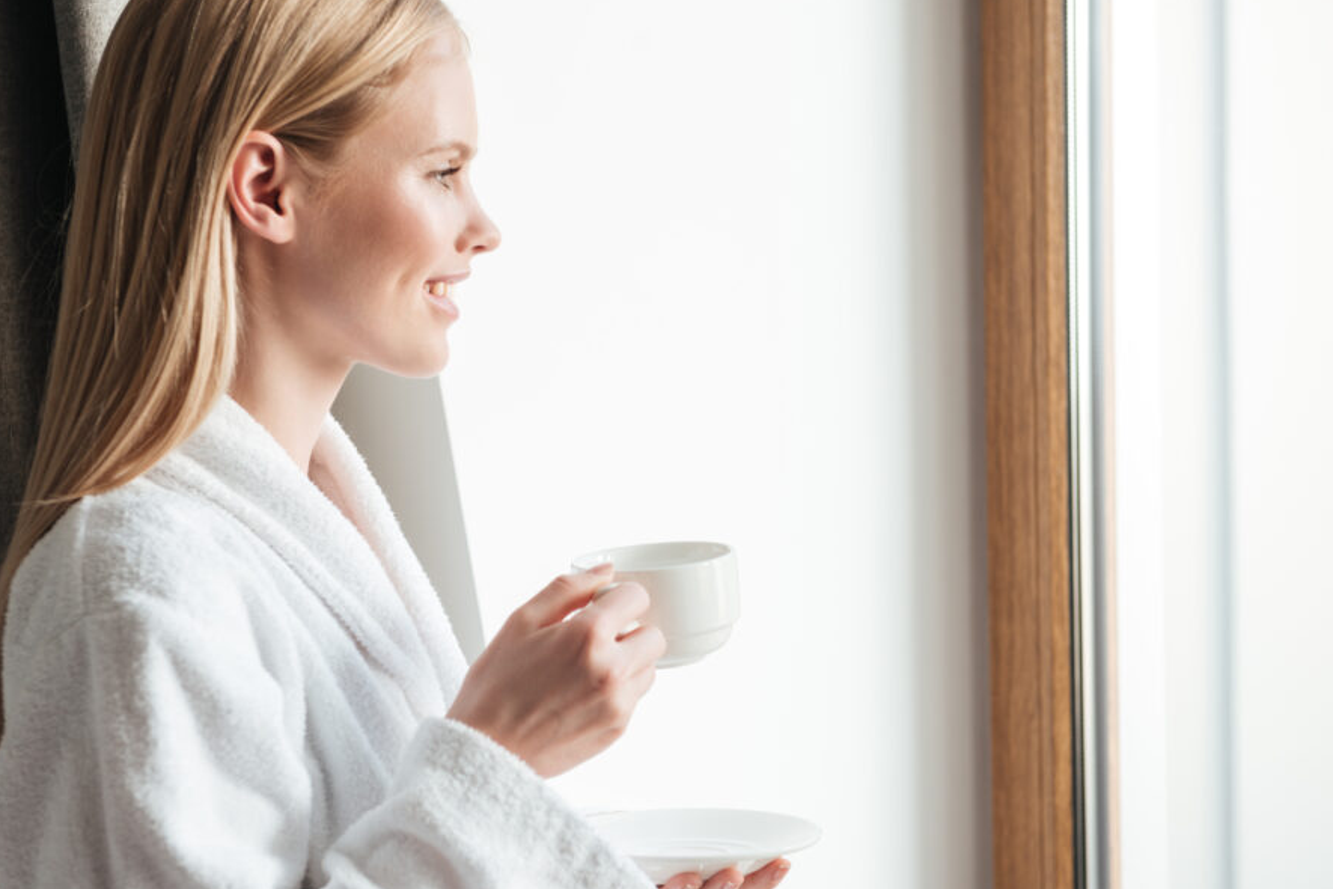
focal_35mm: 81
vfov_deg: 16.9
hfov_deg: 25.1
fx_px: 2999
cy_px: 481
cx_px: 646
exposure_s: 1/160
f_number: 4
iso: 200
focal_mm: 70
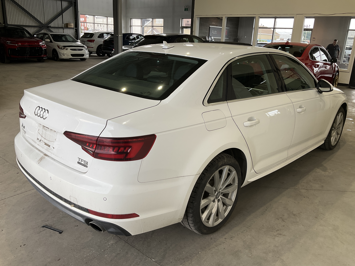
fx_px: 297
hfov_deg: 61.7
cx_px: 178
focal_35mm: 29
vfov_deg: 48.2
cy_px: 133
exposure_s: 1/122
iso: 32
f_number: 1.8
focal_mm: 3
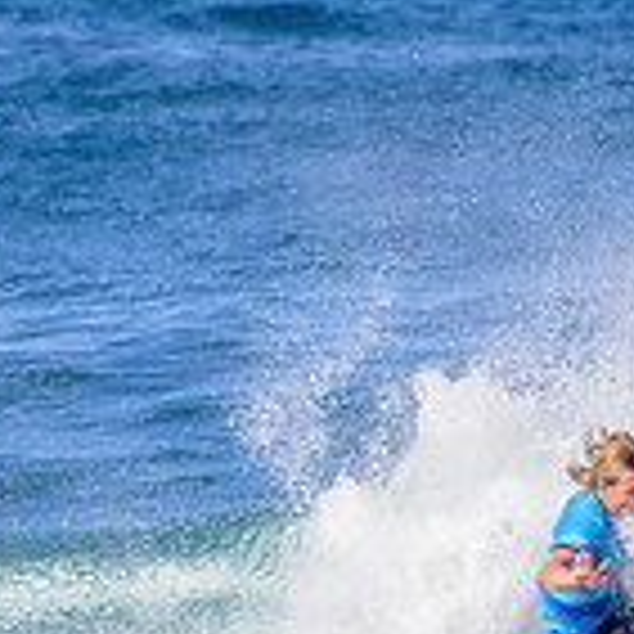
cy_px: 825
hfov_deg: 0.5
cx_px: 665
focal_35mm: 3494
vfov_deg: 0.5
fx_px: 72400
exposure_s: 1/1250
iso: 800
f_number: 11
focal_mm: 1000
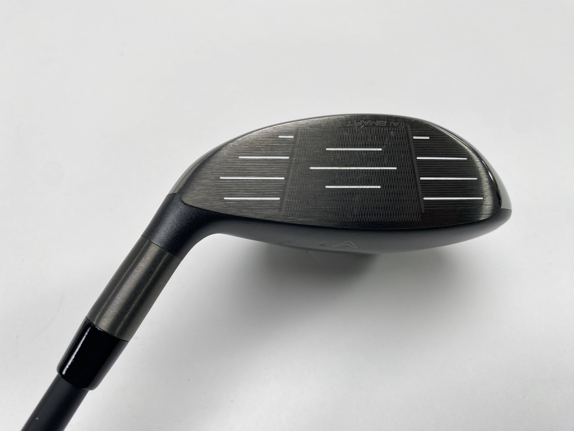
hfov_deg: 69.4
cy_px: 216
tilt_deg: -61.5
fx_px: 415
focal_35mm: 25
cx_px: 287
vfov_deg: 54.9
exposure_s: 1/288
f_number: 1.8
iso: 32
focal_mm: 4.25
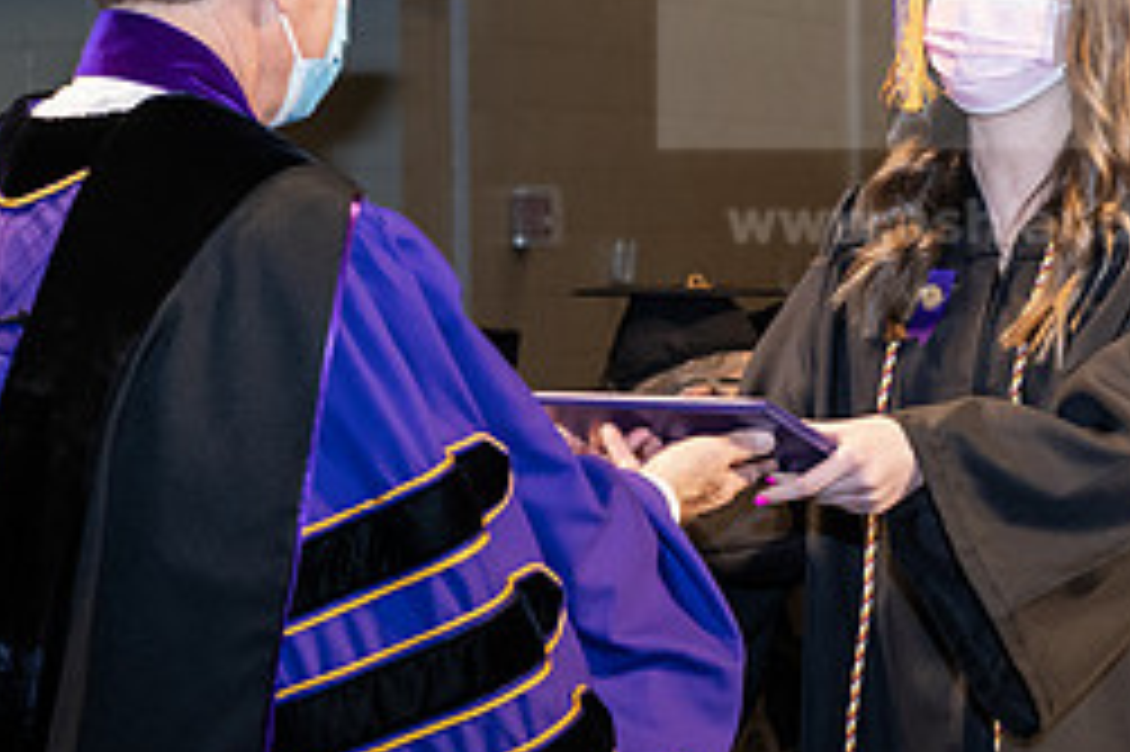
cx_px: 522
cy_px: 317
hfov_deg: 12.7
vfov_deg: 8.5
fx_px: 5081
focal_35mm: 162
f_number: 6.3
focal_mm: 70
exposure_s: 1/200
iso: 1600
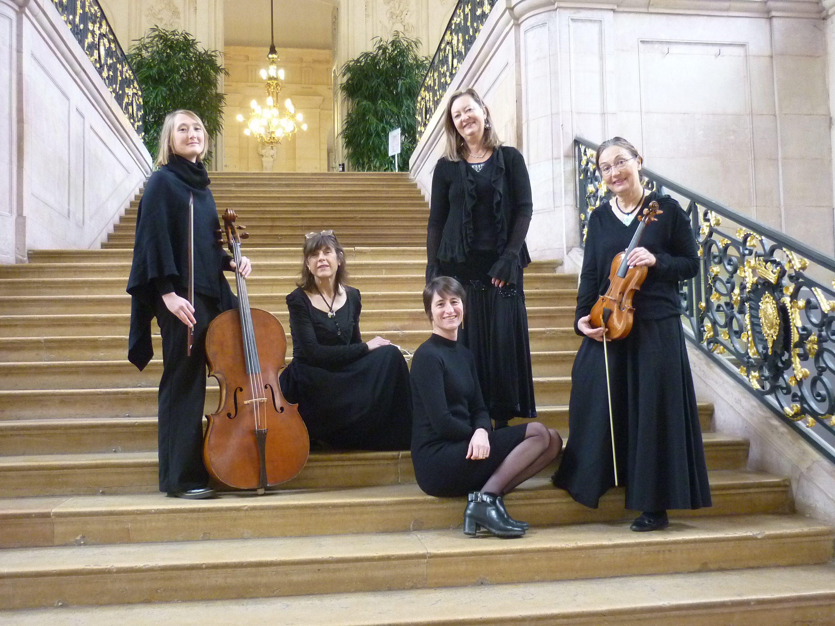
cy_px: 313
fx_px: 893
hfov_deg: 50.1
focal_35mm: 37
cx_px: 418
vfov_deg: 38.7
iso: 400
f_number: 2.8
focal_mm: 5.5
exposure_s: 1/15
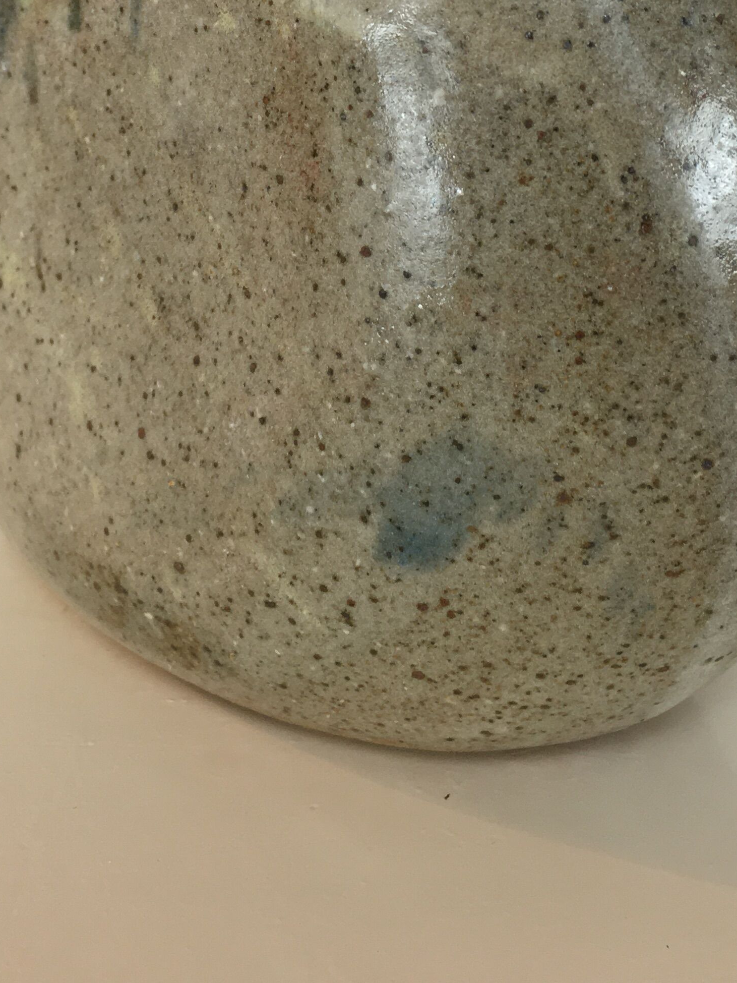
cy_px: -1
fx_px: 1703
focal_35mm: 60
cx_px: 385
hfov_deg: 24.4
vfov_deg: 30.0
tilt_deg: -13.3
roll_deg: +0.2
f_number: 2.2
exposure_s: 1/33
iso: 40
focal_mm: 4.15
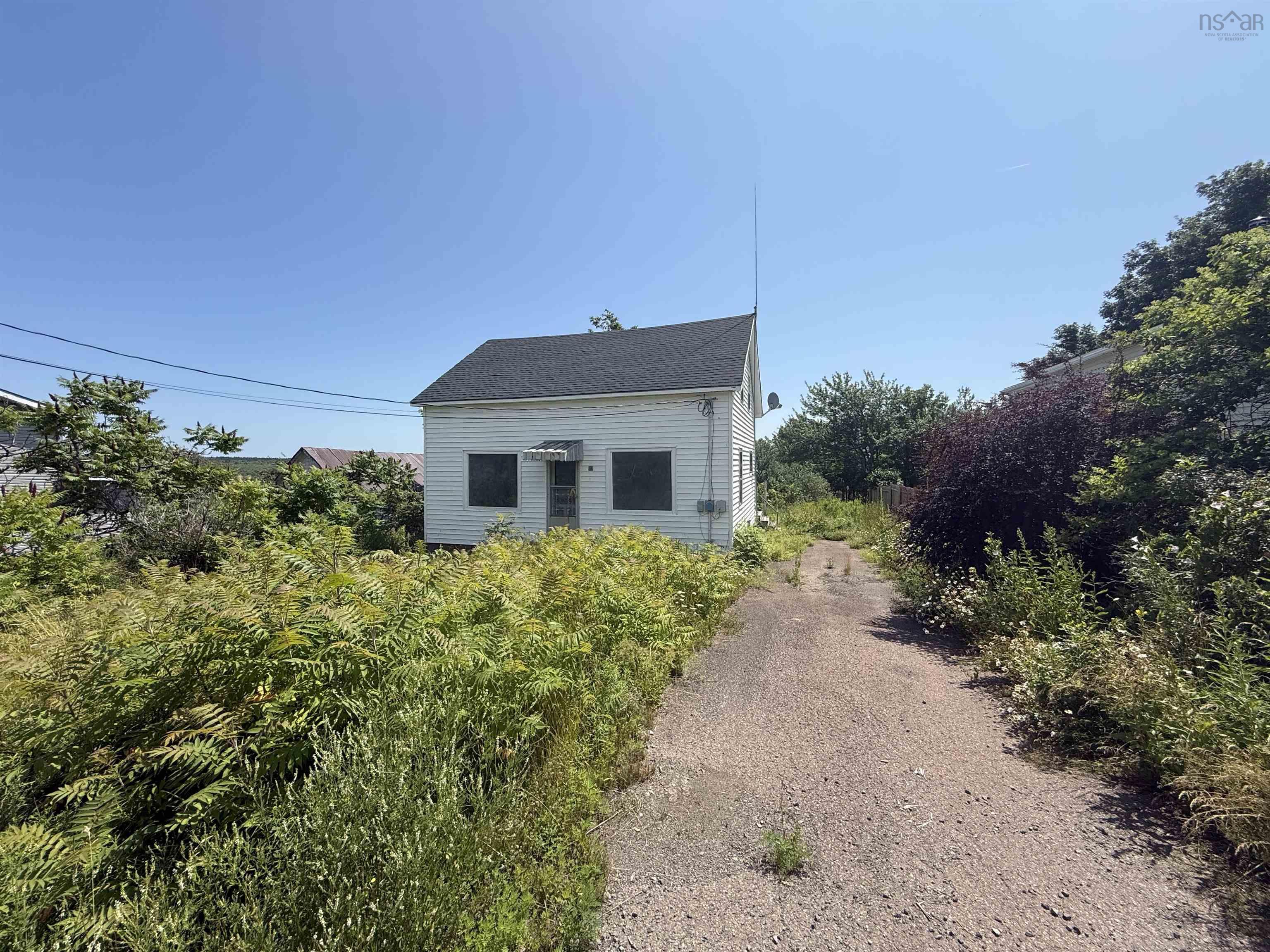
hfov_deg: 102.1
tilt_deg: -1.1
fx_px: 514
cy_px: 476
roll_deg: +0.0
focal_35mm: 14
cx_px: 635
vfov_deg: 85.7
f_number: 2.2
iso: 50
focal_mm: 2.22
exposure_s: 1/2165
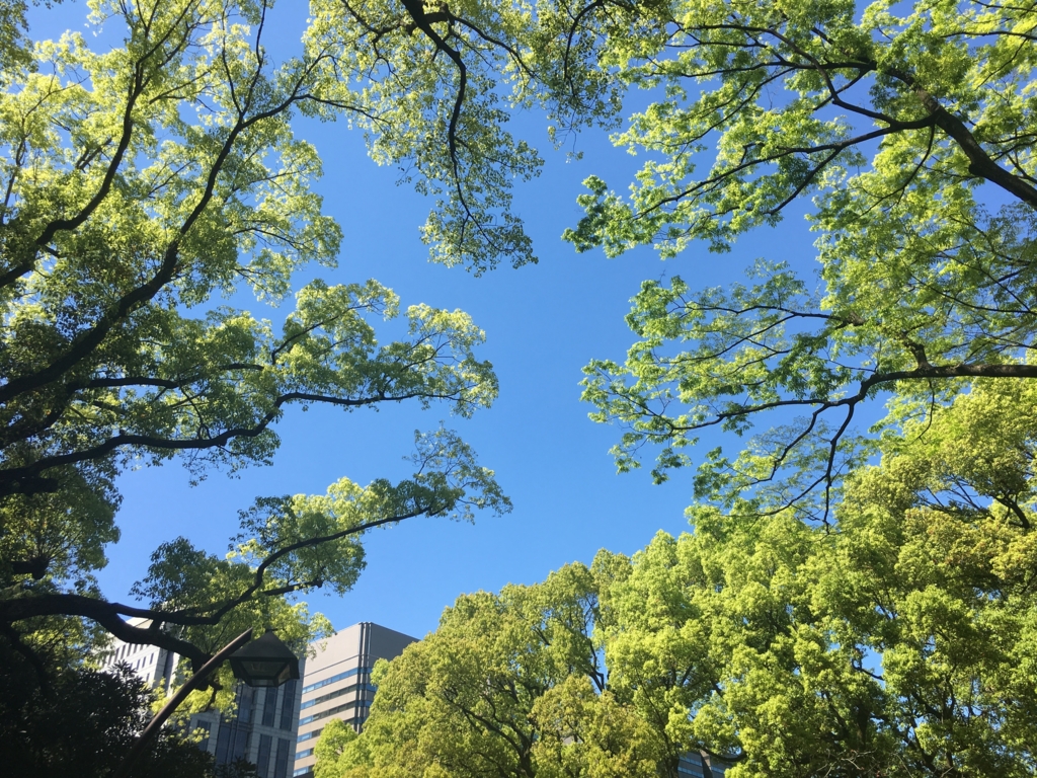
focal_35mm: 29
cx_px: 518
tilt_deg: +36.4
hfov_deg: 61.7
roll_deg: +2.6
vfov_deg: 48.2
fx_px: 869
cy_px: 389
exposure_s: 1/905
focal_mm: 4.15
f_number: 2.2
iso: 25
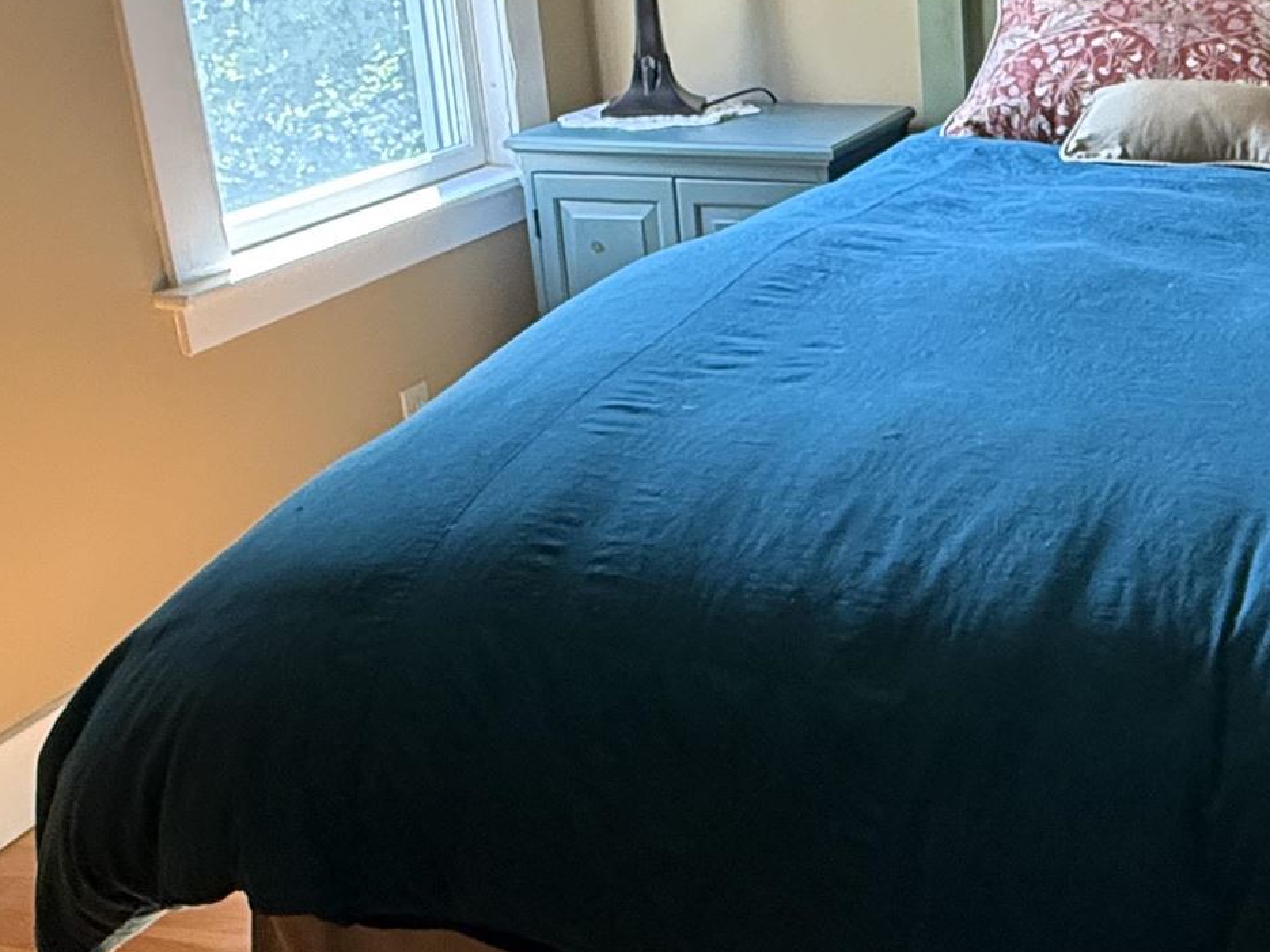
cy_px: 331
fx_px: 1687
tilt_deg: -17.1
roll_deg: -0.5
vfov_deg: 31.3
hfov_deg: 36.4
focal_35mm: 46
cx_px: 1313
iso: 320
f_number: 2.2
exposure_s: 1/63
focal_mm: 2.22
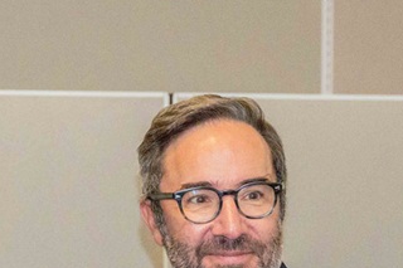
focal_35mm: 182
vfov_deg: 7.4
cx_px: 86
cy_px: 363
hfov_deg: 11.2
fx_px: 2040
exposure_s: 1/250
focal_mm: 47.6
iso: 4000
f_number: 2.8
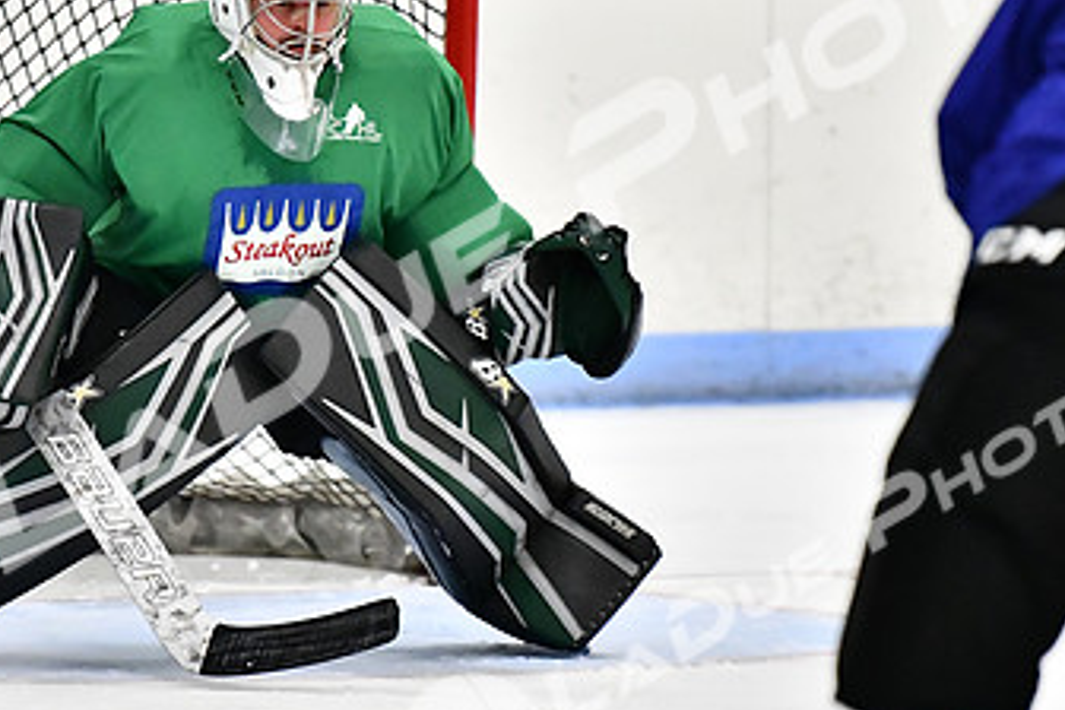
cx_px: 393
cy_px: 281
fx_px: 14165
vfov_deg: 2.9
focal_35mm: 479
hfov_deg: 4.3
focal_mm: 185
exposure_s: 1/1600
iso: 8000
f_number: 2.8
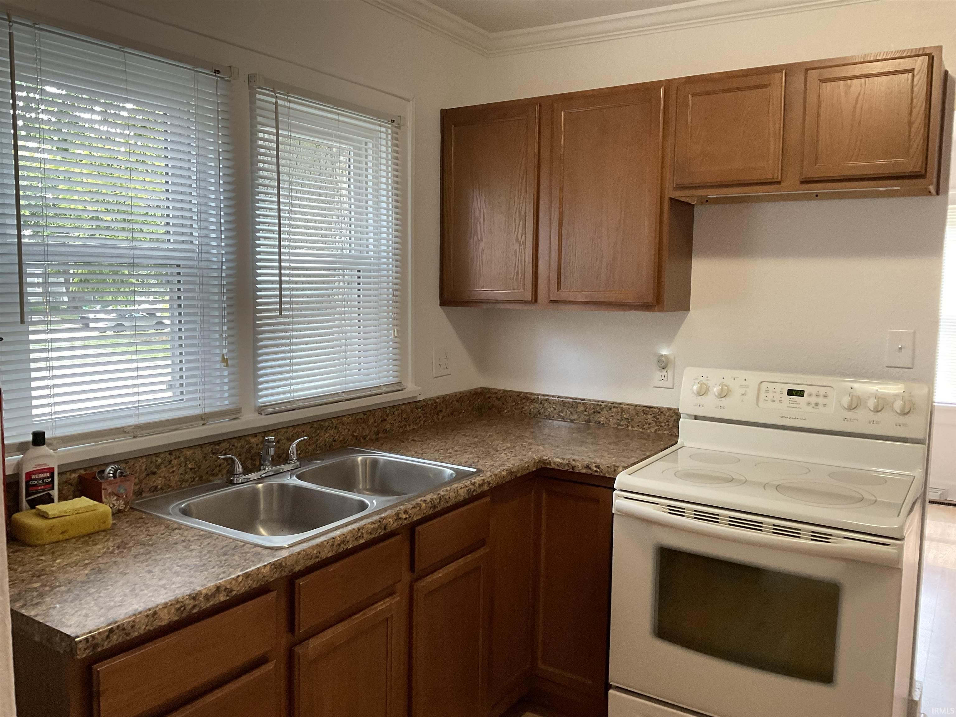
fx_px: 801
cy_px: 358
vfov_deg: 48.2
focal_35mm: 29
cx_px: 478
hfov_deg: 61.7
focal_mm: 3
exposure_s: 1/60
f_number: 1.8
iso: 80
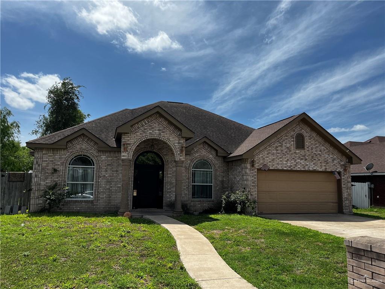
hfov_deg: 67.3
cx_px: 192
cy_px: 144
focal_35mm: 26
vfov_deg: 53.1
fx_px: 289
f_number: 1.6
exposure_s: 1/4149
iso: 50
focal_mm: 5.1
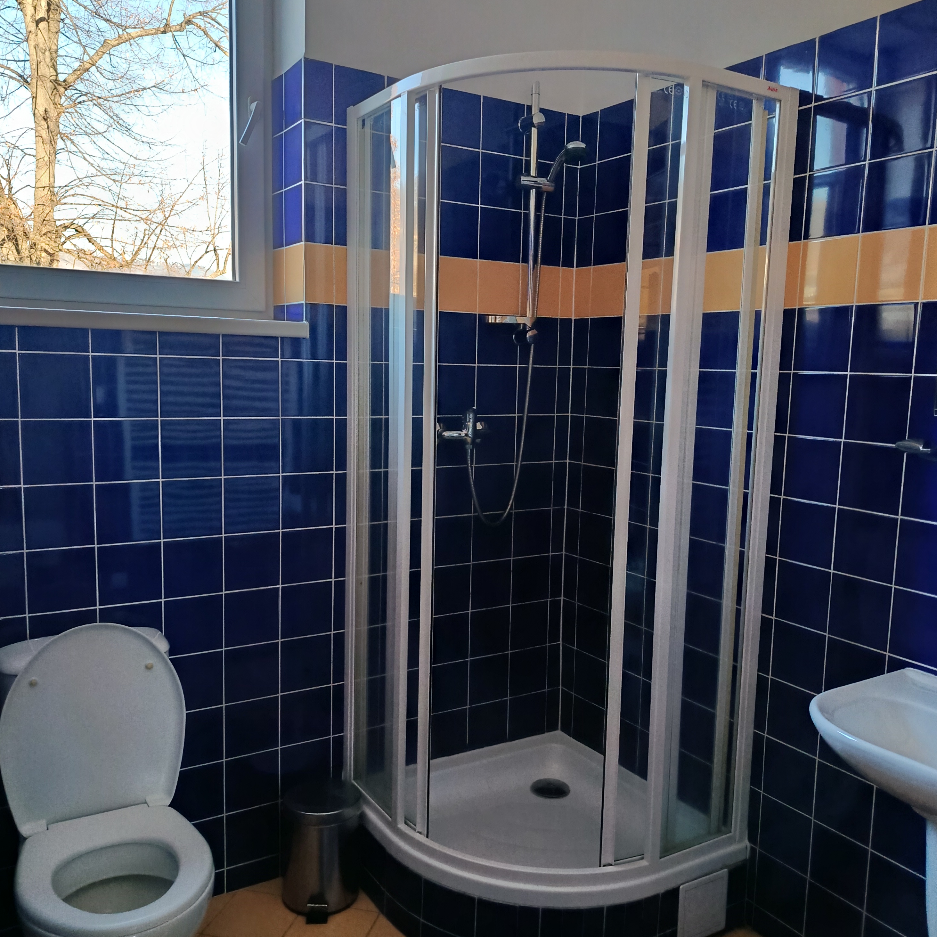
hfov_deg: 55.6
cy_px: 480
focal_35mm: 29
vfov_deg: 55.6
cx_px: 473
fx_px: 888
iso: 936
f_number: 1.7
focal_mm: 5.24
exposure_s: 1/100
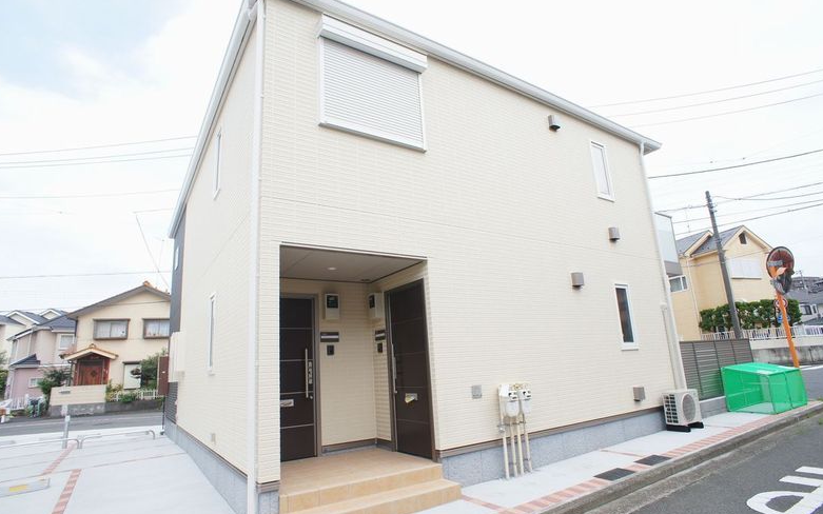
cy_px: 276
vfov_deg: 49.2
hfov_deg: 72.5
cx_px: 414
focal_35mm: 25
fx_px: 561
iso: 200
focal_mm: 16
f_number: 8
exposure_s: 1/250
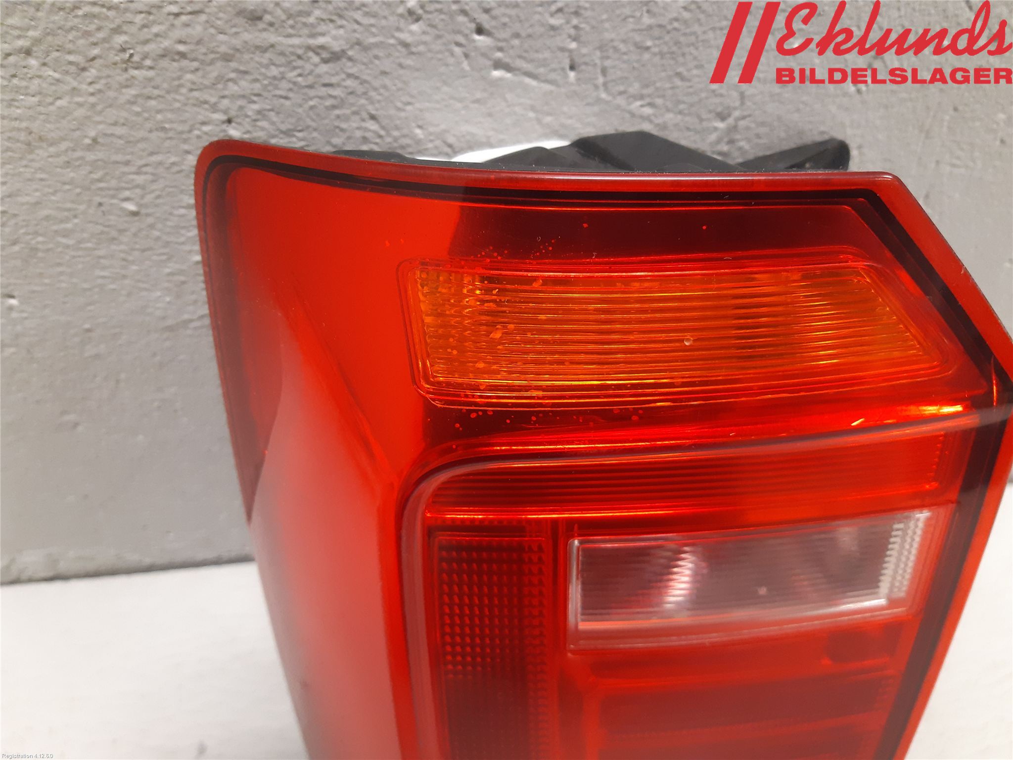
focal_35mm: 26
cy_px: 380
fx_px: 761
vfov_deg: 53.1
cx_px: 506
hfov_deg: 67.3
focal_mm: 3.93
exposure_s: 1/33
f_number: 1.7
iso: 250
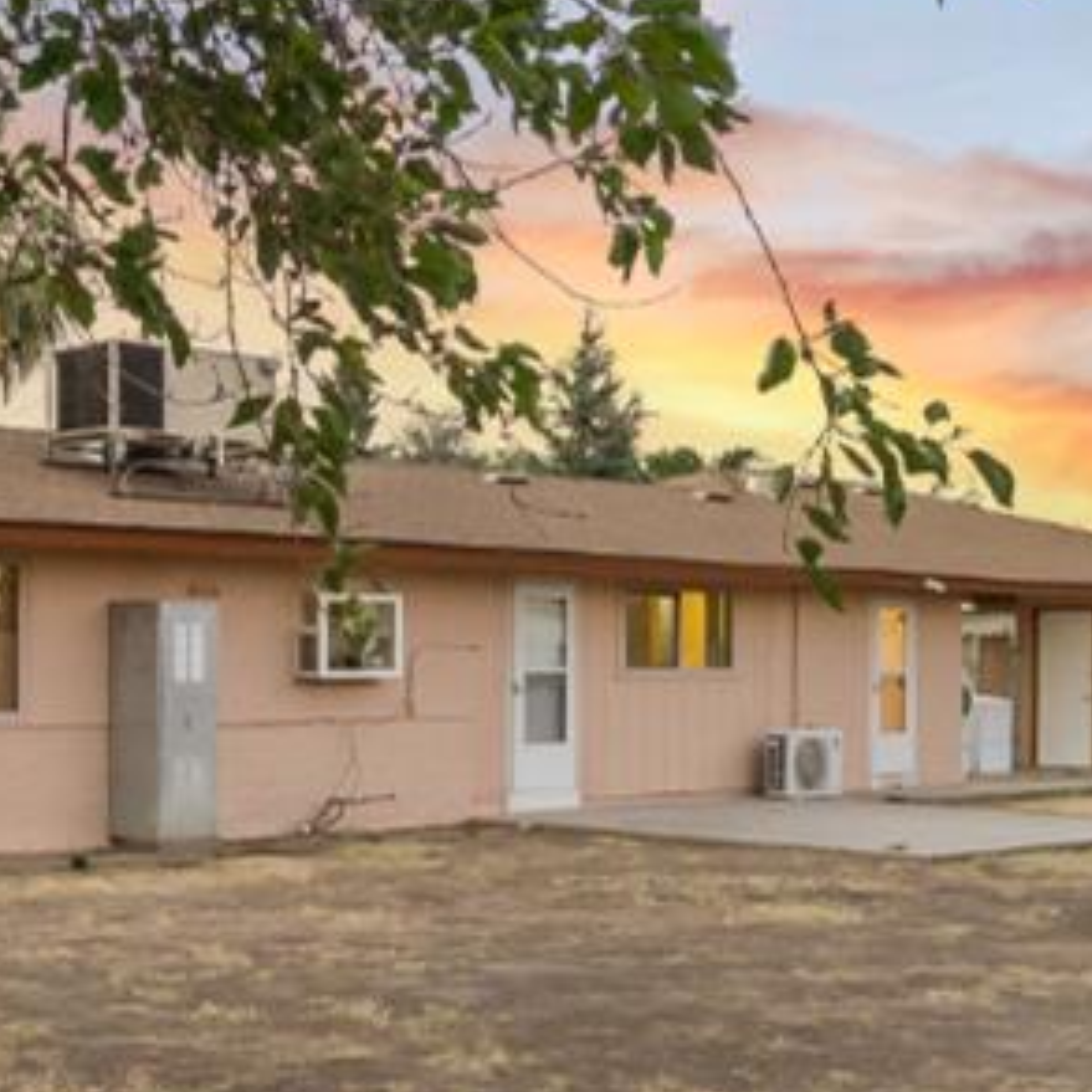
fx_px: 2177
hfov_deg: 27.7
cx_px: 268
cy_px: 682
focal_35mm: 61
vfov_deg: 28.1
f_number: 3.5
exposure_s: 1/160
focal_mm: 14
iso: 1250
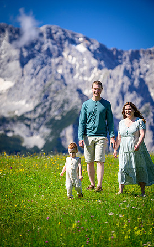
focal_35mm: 195
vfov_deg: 10.7
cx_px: 80
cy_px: 124
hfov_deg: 6.7
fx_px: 1309
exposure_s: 1/500
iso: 100
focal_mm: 190
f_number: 5
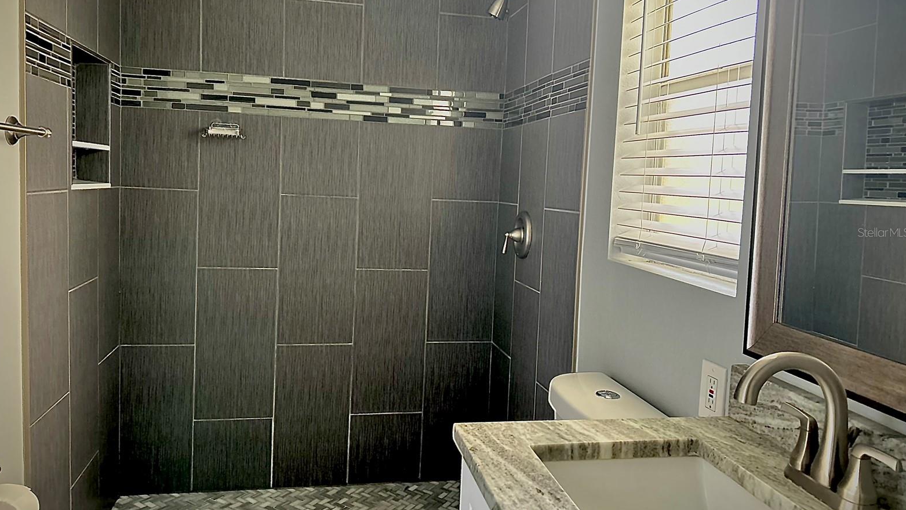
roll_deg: -2.1
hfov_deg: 66.1
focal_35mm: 29
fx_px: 697
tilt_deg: -3.8
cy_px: 232
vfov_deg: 40.1
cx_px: 449
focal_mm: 5.7
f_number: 1.5
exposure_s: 1/60
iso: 500
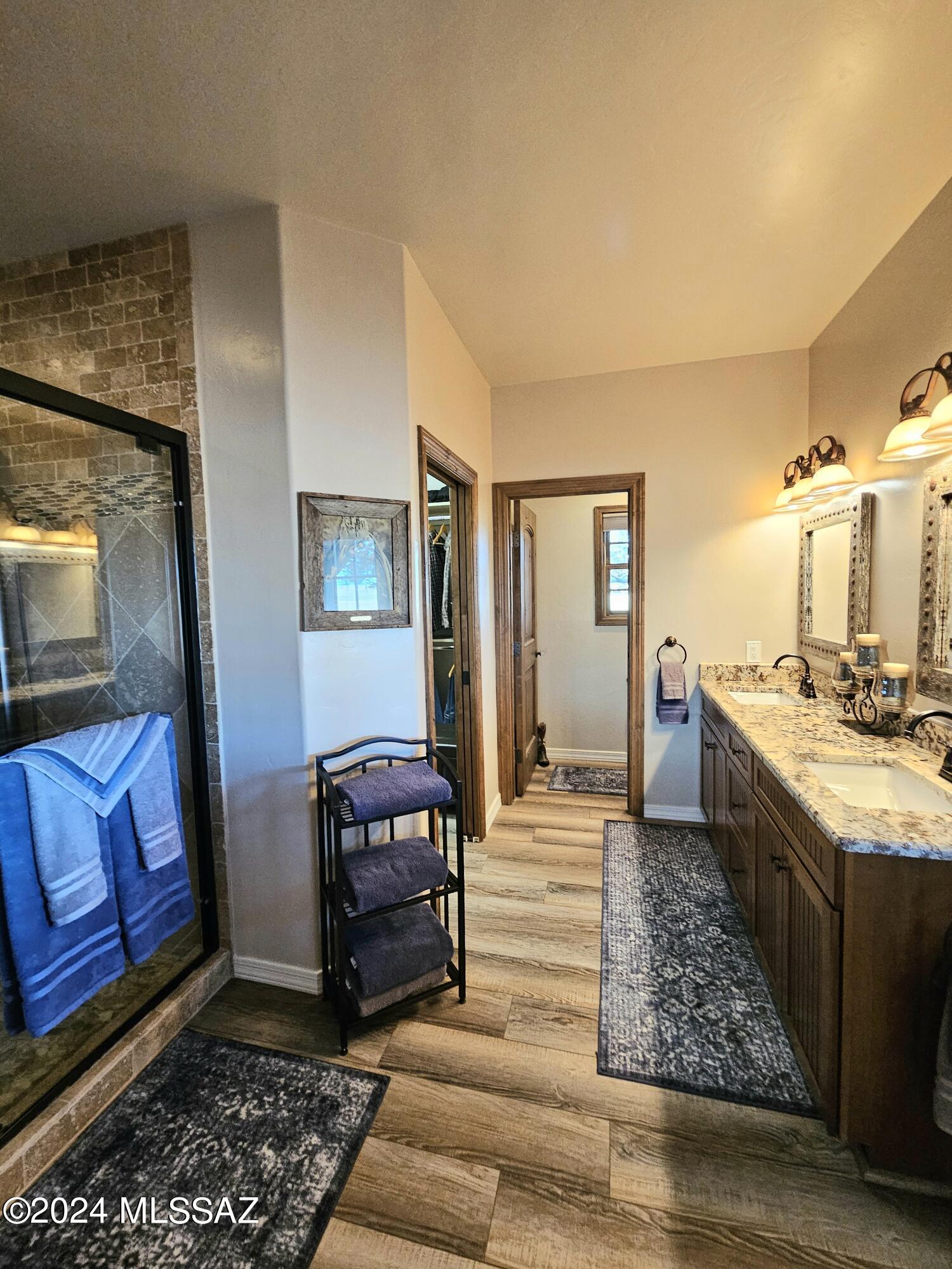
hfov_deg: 89.9
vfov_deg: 106.2
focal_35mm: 13
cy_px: 634
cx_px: 476
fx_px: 477
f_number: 2.2
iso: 320
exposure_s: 1/30
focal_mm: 2.2
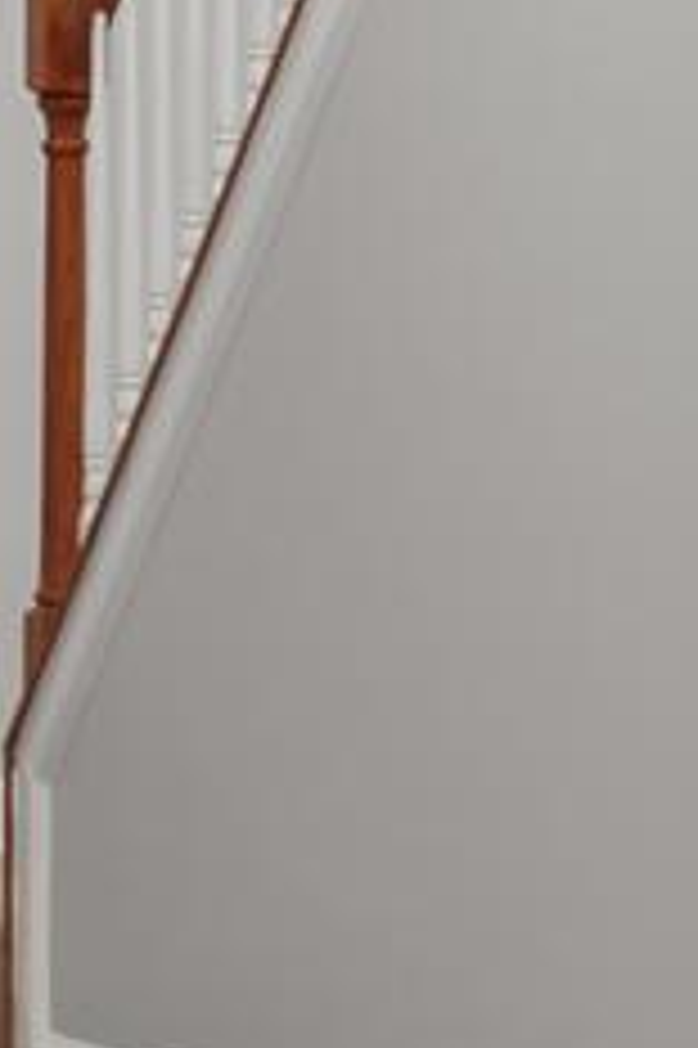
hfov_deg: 4.4
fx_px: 8970
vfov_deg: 6.7
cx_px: 1437
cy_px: 1194
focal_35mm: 308
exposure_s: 1.3
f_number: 8
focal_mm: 35
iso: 250
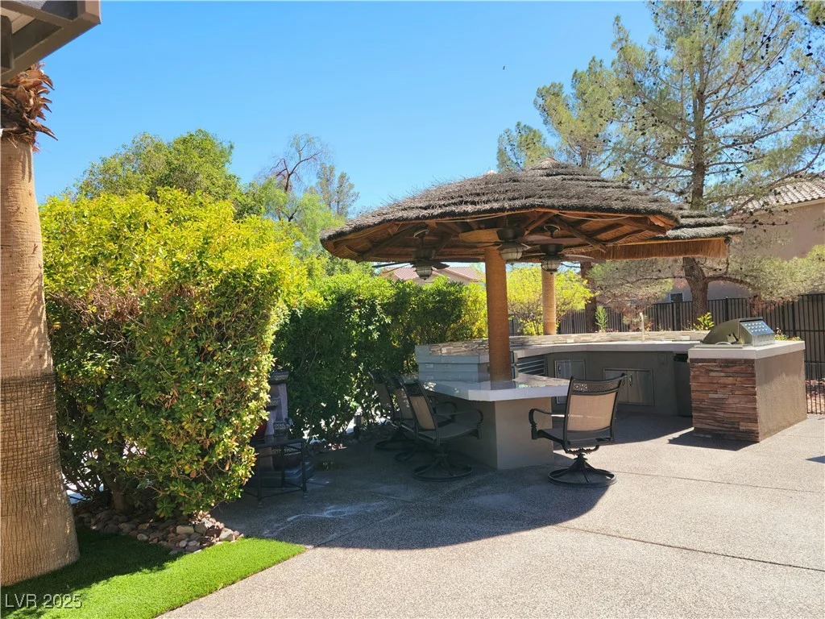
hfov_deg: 63.4
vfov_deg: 49.7
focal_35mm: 28
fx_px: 667
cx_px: 412
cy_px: 310
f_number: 2
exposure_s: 1/455
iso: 25
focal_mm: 5.9
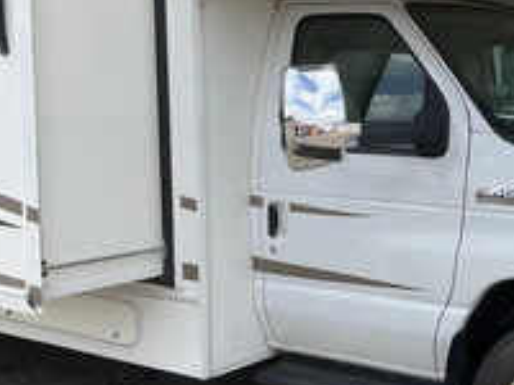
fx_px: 861
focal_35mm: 58
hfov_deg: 31.5
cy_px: 172
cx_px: 473
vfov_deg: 25.2
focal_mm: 3
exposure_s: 1/1221
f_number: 1.8
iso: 25
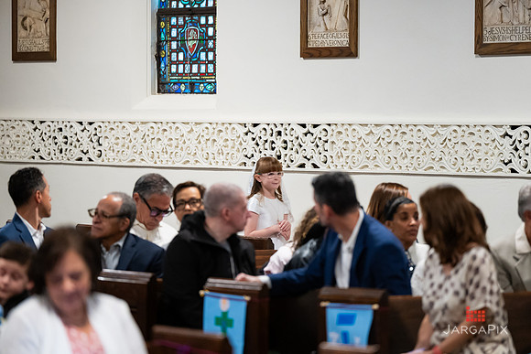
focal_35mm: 209
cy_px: 177
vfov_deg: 6.6
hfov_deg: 9.8
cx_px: 266
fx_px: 3088
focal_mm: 200
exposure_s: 1/160
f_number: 3.2
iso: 3200
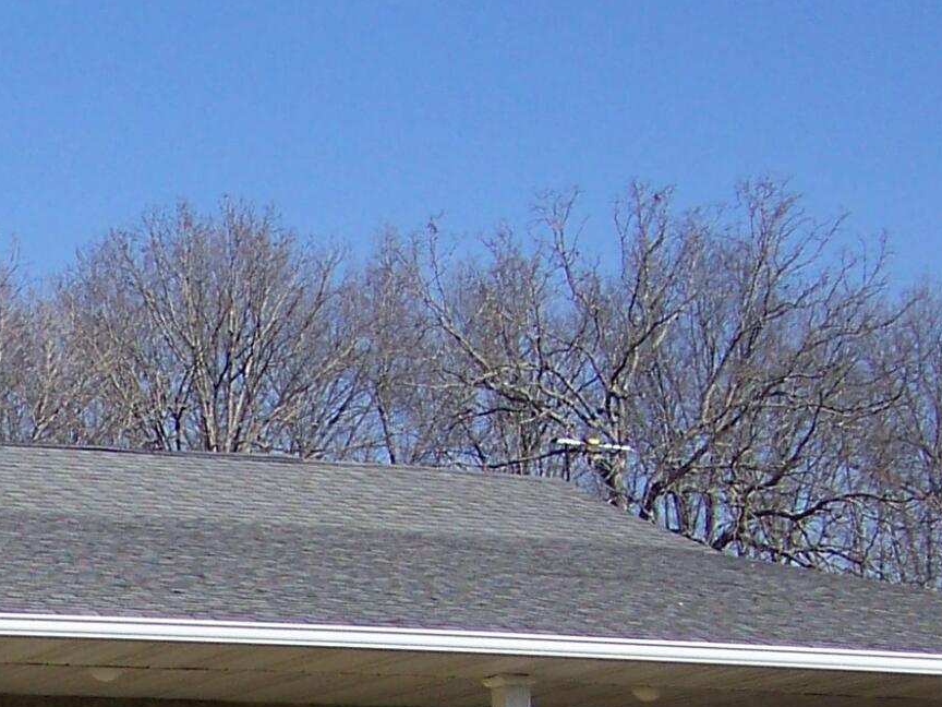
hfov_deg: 15.4
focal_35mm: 125
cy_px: 963
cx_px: -62
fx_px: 3402
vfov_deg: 11.5
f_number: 2.8
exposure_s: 1/1000
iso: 64
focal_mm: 5.85
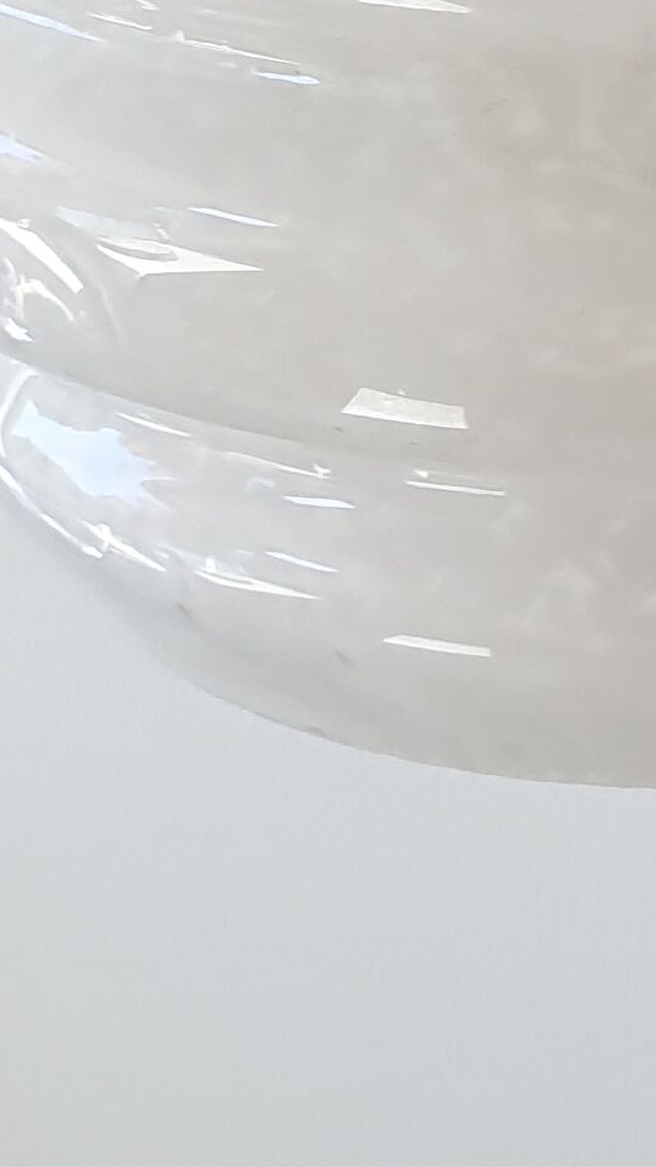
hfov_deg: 9.4
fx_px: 3713
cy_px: -342
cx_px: 1321
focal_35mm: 120
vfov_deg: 16.9
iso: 64
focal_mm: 4.3
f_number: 2.4
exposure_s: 1/100
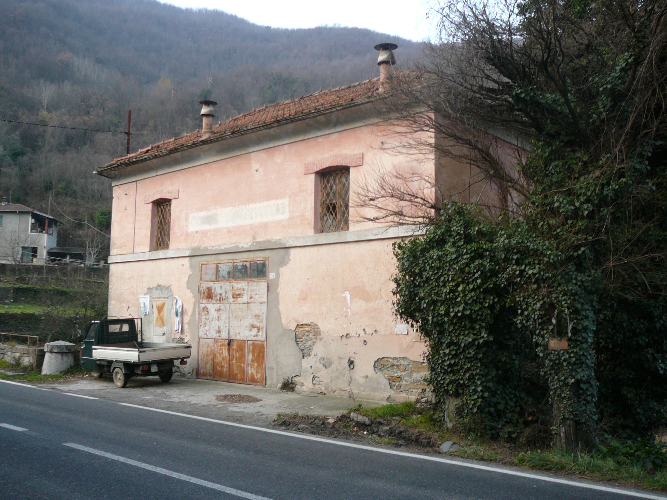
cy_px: 250
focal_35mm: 35
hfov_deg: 52.6
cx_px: 334
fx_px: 674
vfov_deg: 40.7
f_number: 2.8
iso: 80
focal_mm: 5.2
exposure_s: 1/100
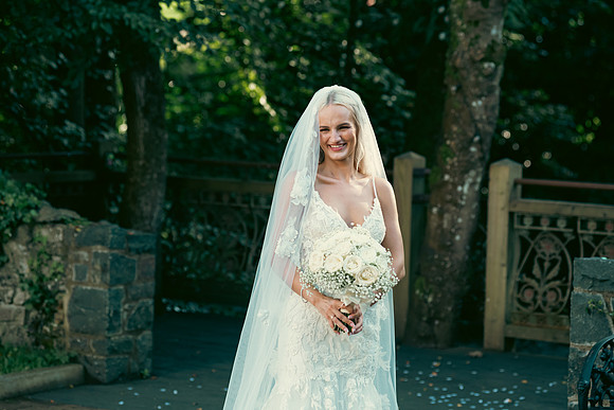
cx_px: 307
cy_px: 205
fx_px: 2047
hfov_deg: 17.1
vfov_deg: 11.4
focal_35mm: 120
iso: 200
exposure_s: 1/200
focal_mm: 120
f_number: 3.5
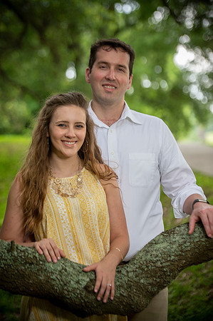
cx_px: 106
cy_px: 160
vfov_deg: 20.8
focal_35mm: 98
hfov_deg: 13.9
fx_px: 872
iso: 125
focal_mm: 98
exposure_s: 1/100
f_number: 2.8
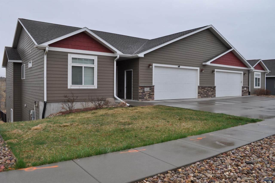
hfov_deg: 67.4
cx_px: 138
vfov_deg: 47.8
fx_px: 206
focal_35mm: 27
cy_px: 92
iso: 200
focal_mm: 18
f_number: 8
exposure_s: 1/250
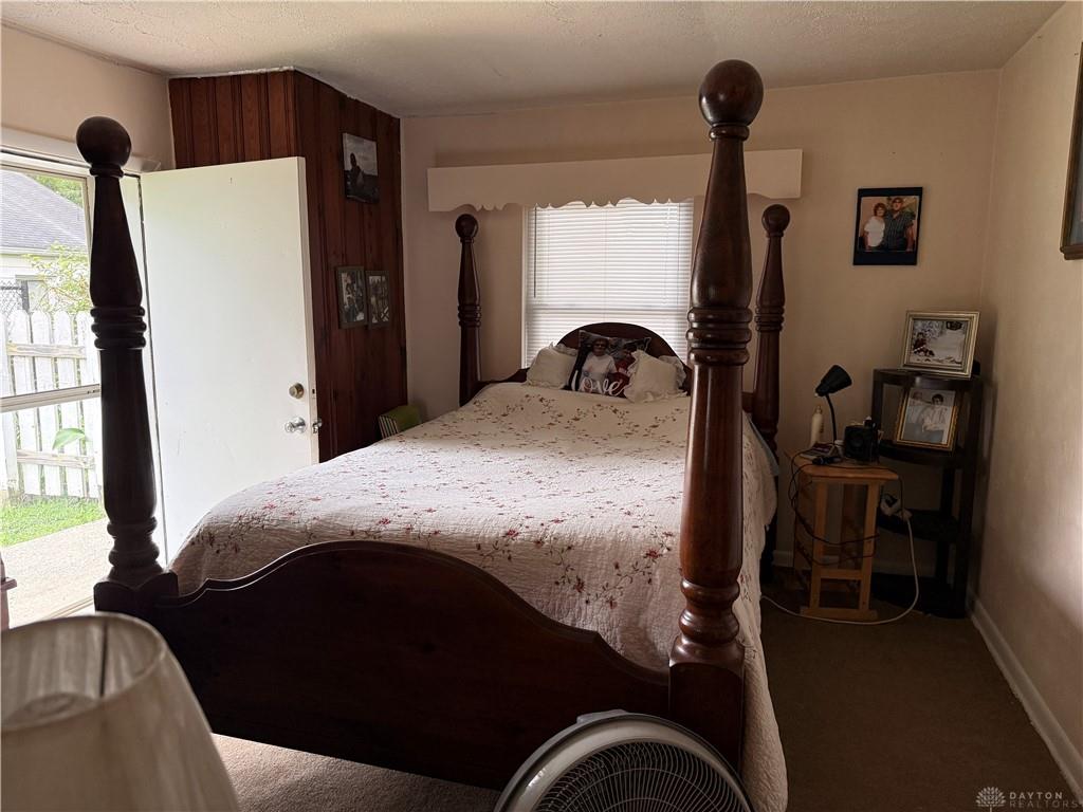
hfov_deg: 71.6
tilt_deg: -8.8
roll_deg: -0.6
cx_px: 542
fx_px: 751
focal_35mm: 24
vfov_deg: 56.8
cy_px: 406
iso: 250
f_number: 1.78
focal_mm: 6.76
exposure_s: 1/60
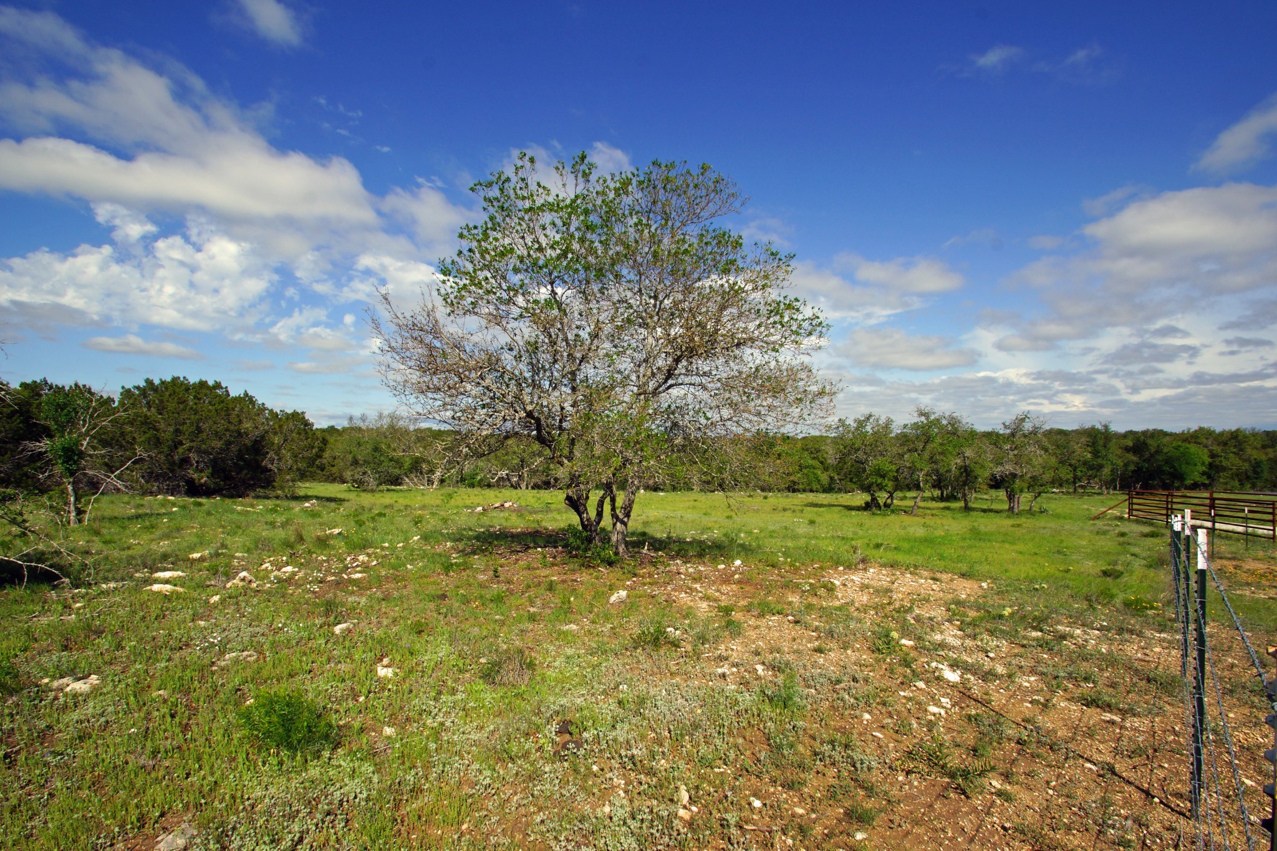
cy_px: 426
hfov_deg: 100.4
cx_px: 638
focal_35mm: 15
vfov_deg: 77.3
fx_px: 532
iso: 100
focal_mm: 10
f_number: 13
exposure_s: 1/200
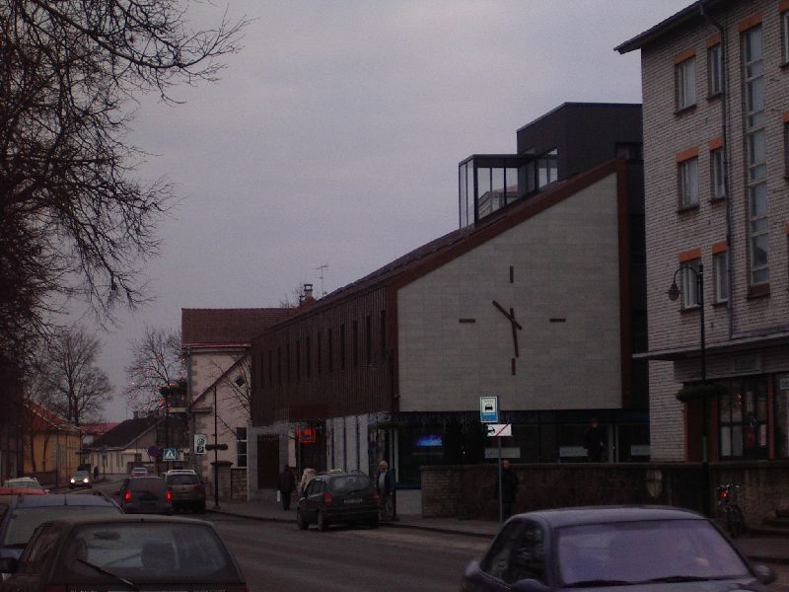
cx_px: 394
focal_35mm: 114
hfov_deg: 17.3
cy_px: 296
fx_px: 2598
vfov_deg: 13.0
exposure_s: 1/125
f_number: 5
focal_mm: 17.4
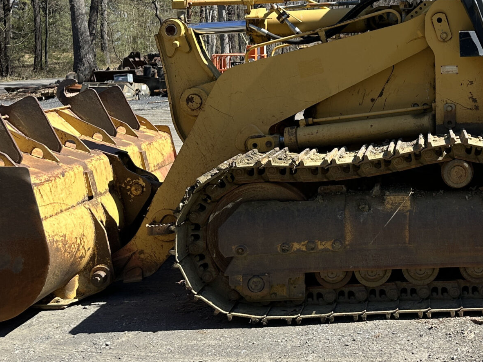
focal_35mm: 52
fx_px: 725
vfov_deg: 27.6
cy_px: 91
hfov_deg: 34.2
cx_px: 459
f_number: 1.78
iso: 80
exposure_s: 1/1880
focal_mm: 6.86
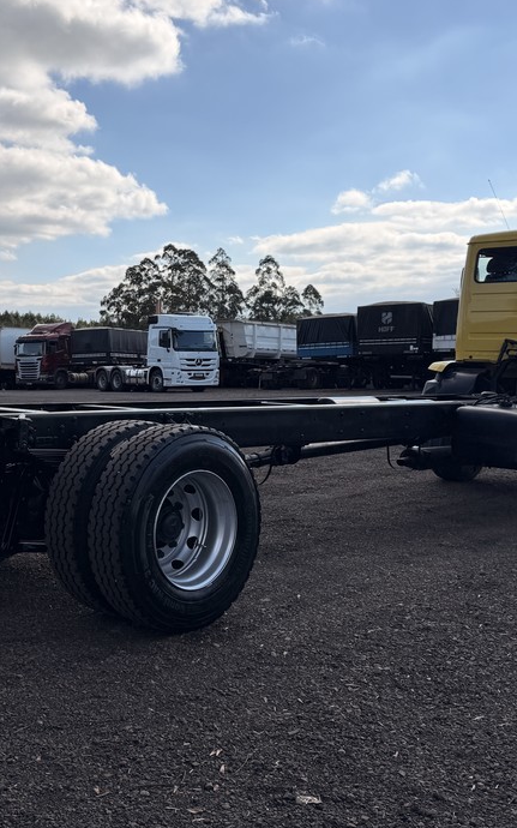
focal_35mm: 42
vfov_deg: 47.2
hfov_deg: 29.8
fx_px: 947
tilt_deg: -2.8
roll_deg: +0.7
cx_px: 106
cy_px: 413
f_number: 1.78
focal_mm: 6.76
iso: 80
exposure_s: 1/6711
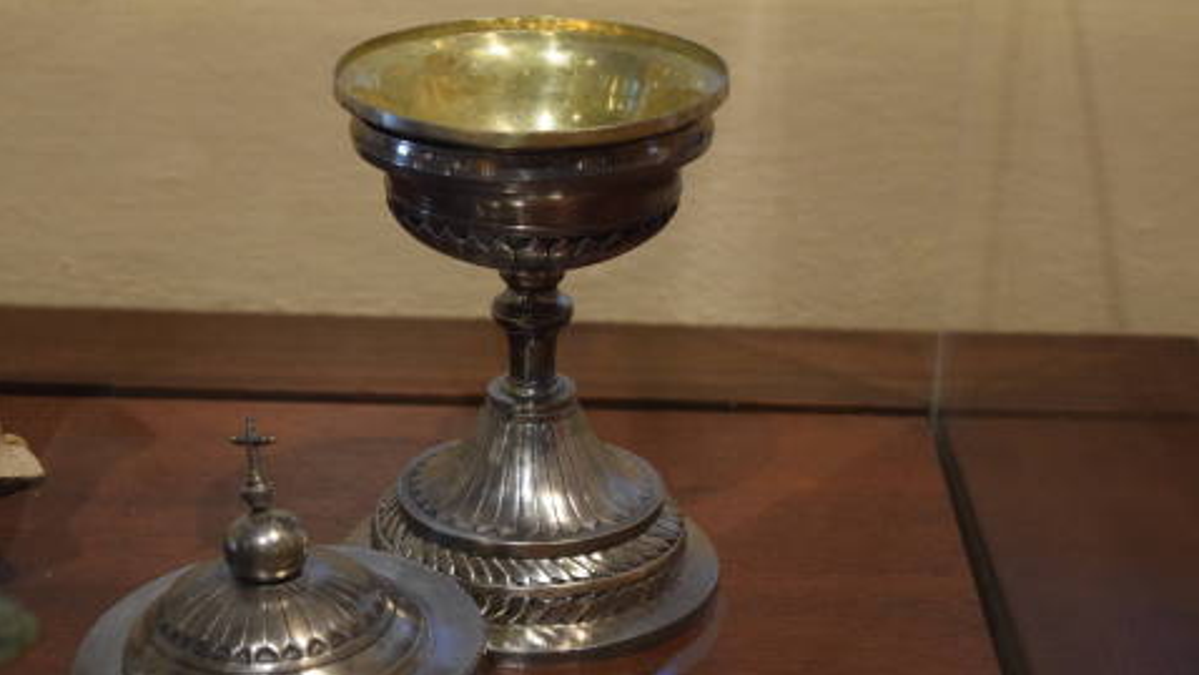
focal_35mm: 79
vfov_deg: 15.3
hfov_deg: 26.8
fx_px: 2512
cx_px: 582
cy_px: 394
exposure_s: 1/60
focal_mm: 48
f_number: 5.3
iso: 2800
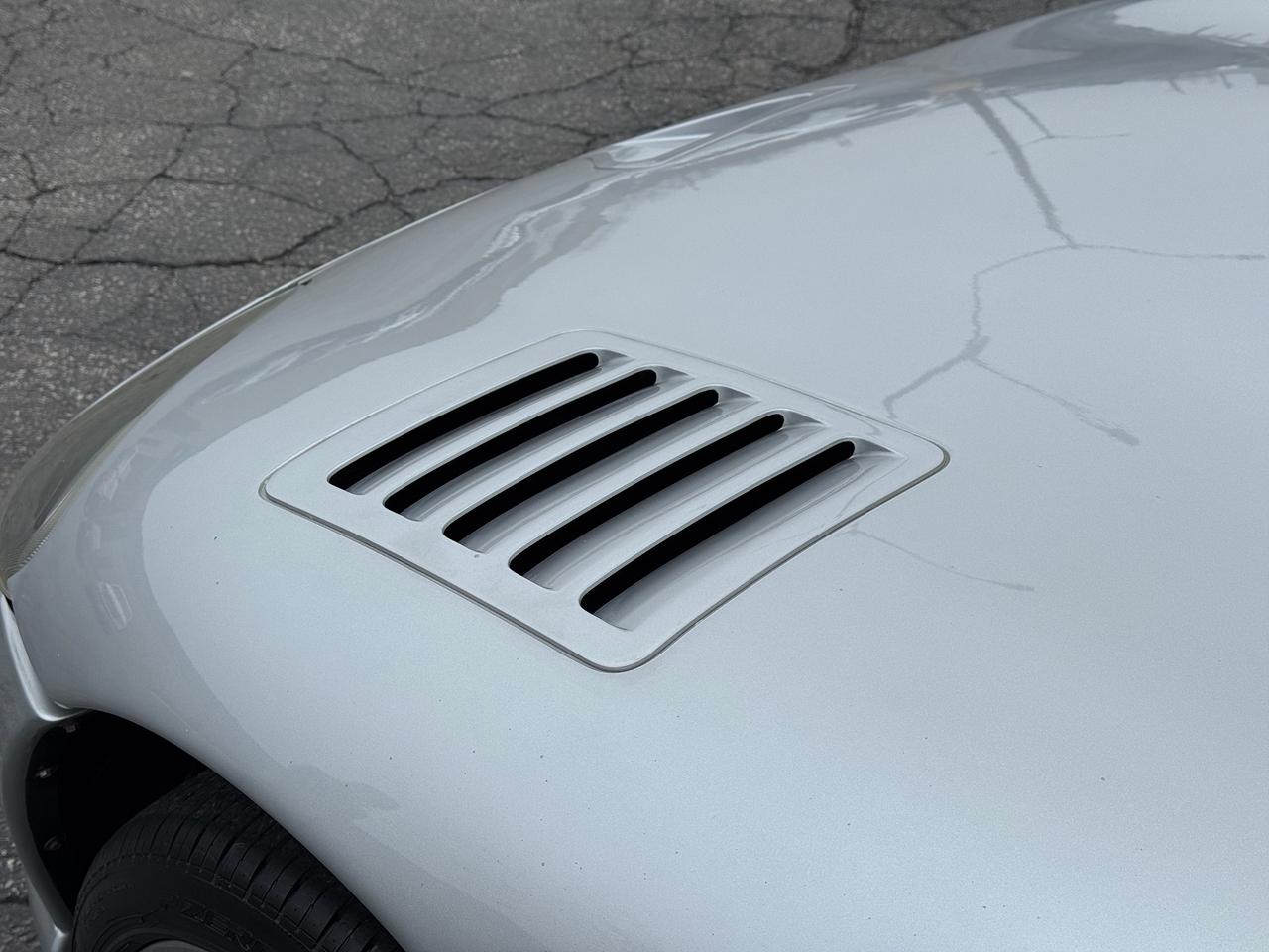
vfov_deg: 30.3
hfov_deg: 39.7
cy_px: 476
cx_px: 634
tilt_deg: -32.7
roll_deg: -1.7
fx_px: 1760
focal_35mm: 48
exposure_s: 1/2833
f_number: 1.78
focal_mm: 6.76
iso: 64
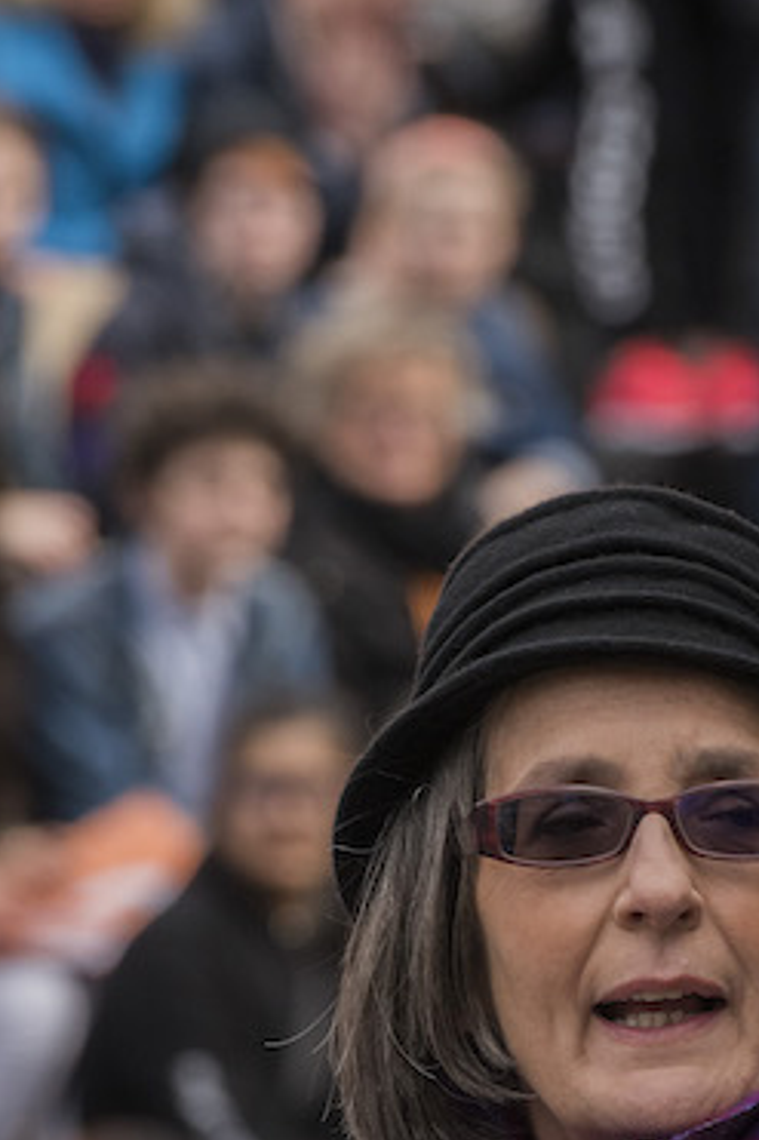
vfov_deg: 4.8
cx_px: 671
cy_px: 1023
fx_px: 13642
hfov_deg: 3.2
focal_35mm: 431
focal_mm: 200
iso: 1250
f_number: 9
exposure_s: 1/1250
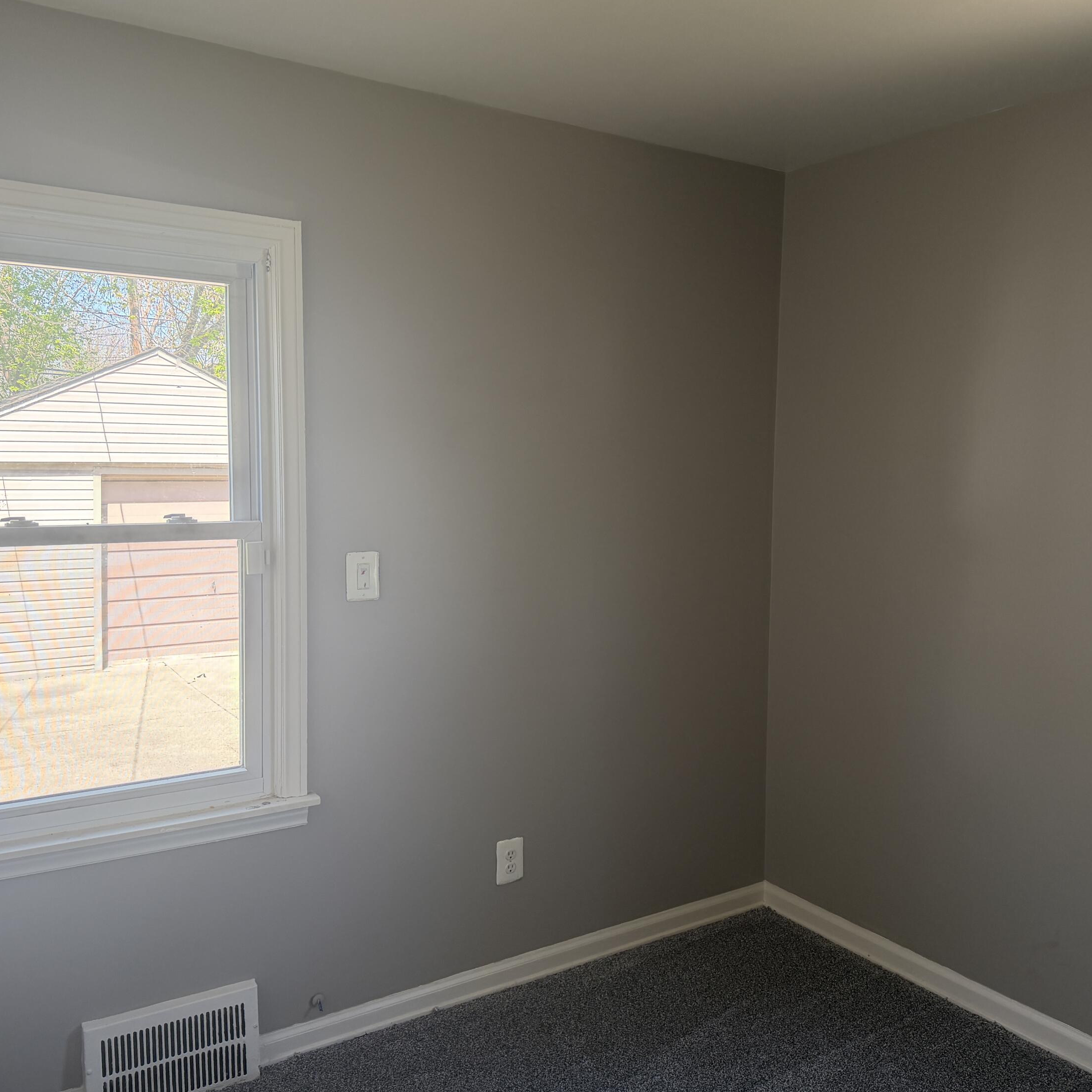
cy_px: 540
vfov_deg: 55.6
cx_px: 554
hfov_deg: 55.6
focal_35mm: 29
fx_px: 1035
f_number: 1.78
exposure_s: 1/203
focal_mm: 6.76
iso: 125
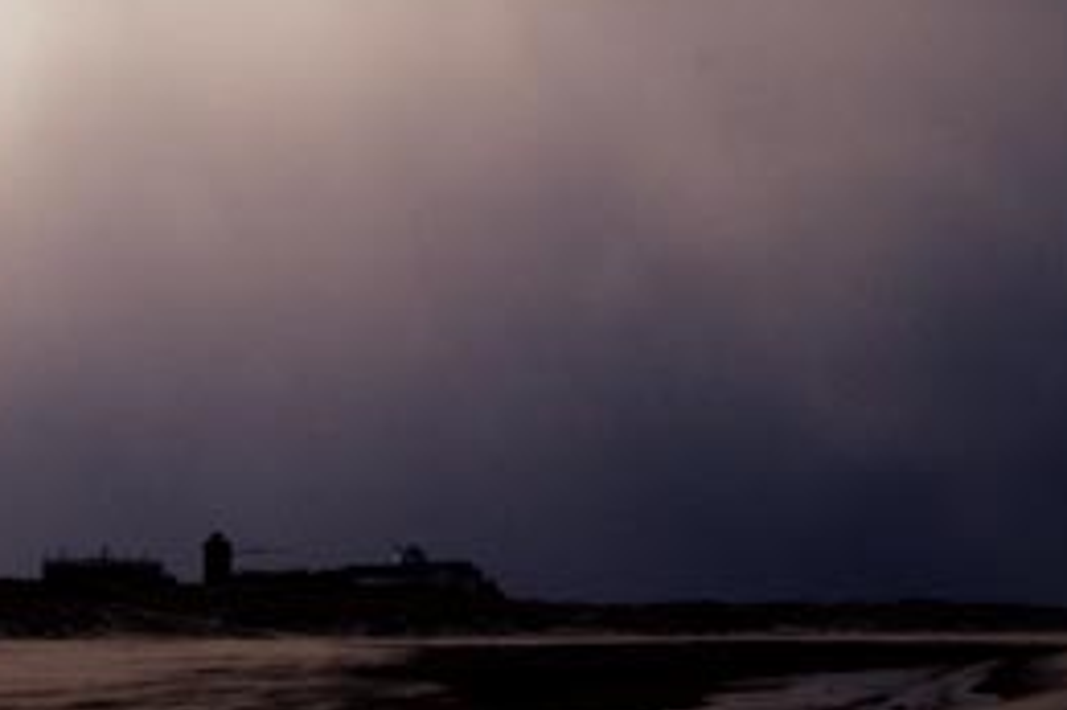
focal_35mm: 202
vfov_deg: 6.8
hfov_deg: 10.1
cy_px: 179
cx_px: 135
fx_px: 5983
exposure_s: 1/200
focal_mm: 50
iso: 200
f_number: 11
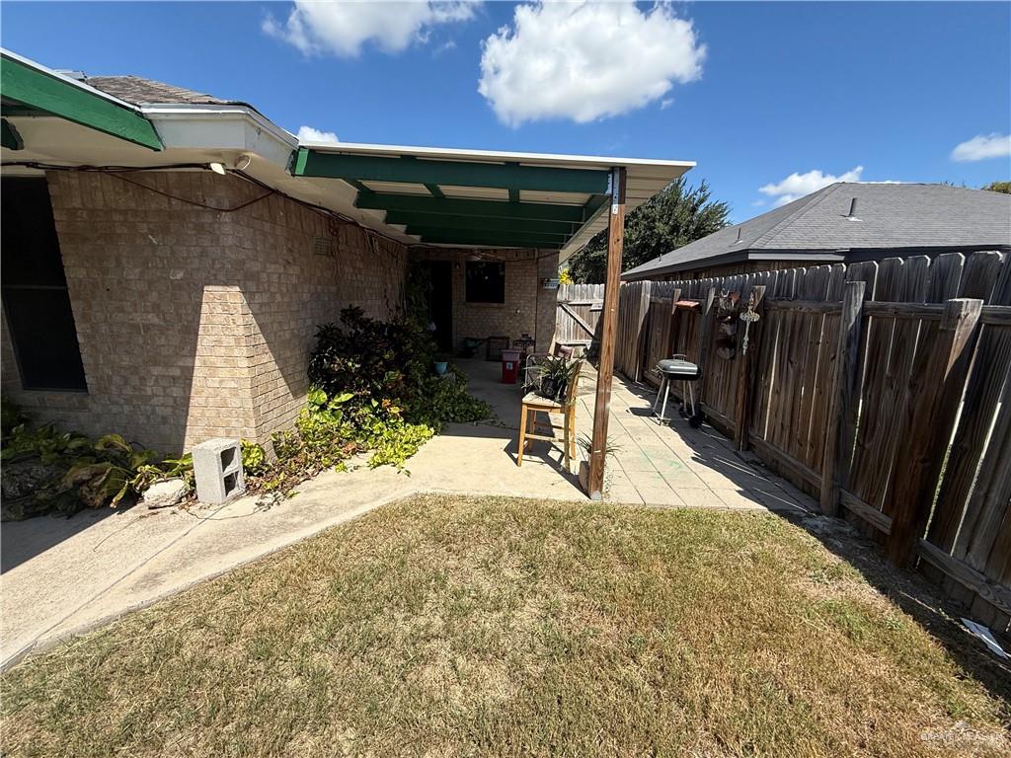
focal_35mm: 14
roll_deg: -2.0
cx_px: 506
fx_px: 409
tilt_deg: -11.7
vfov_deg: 85.7
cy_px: 379
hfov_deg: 102.1
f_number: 2.2
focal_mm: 2.22
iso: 50
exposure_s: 1/1698
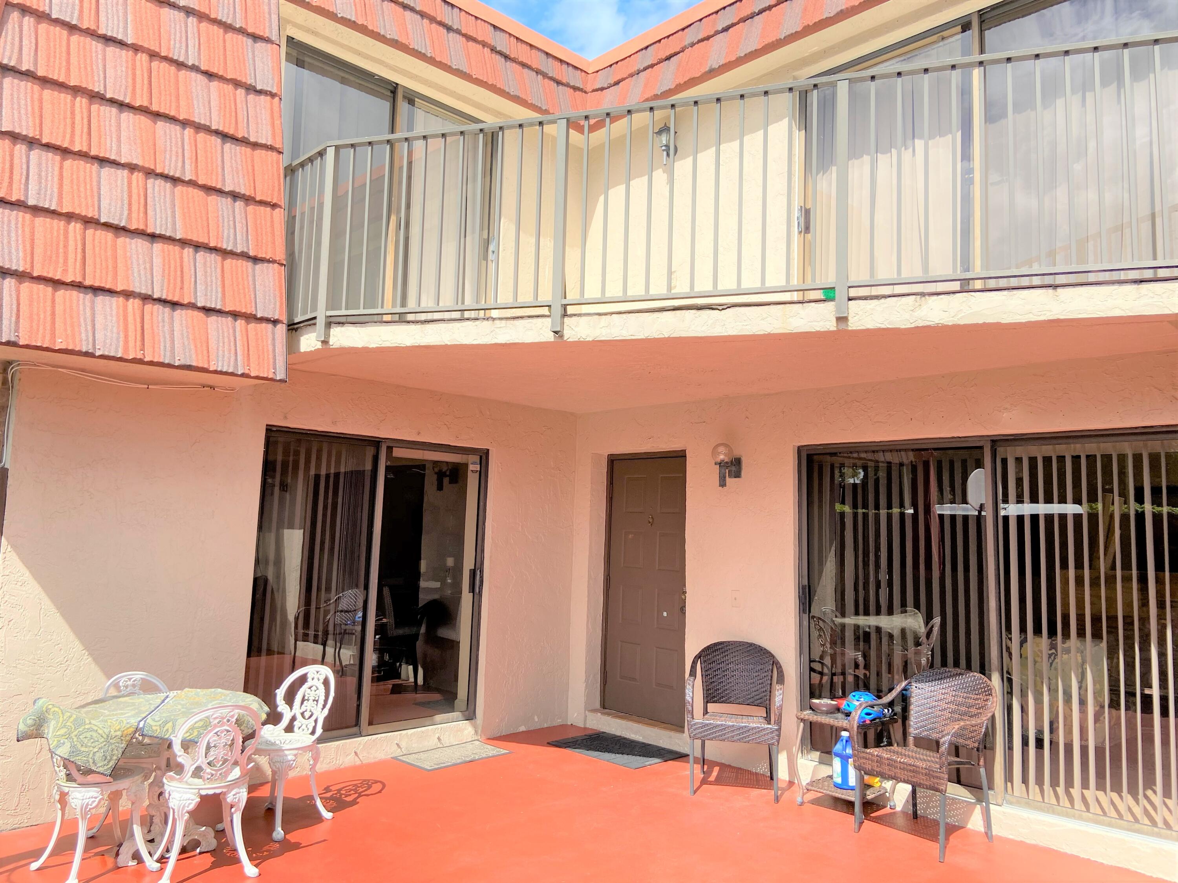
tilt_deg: +7.4
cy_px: 442
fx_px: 885
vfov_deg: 53.1
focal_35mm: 26
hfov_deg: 67.3
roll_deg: -2.6
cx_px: 589
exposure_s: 1/1754
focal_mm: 4.25
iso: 32
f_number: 1.8
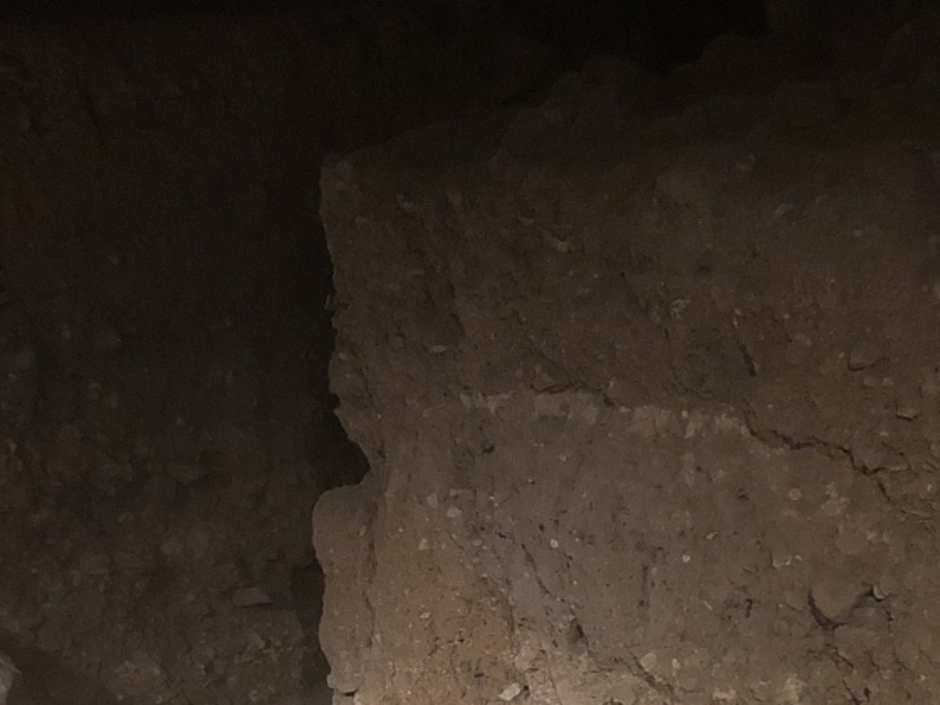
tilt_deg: -22.2
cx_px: 551
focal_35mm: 80
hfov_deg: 24.4
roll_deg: +3.9
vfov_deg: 17.5
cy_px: 856
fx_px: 2172
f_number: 1.8
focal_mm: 3.99
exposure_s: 1/4
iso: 100
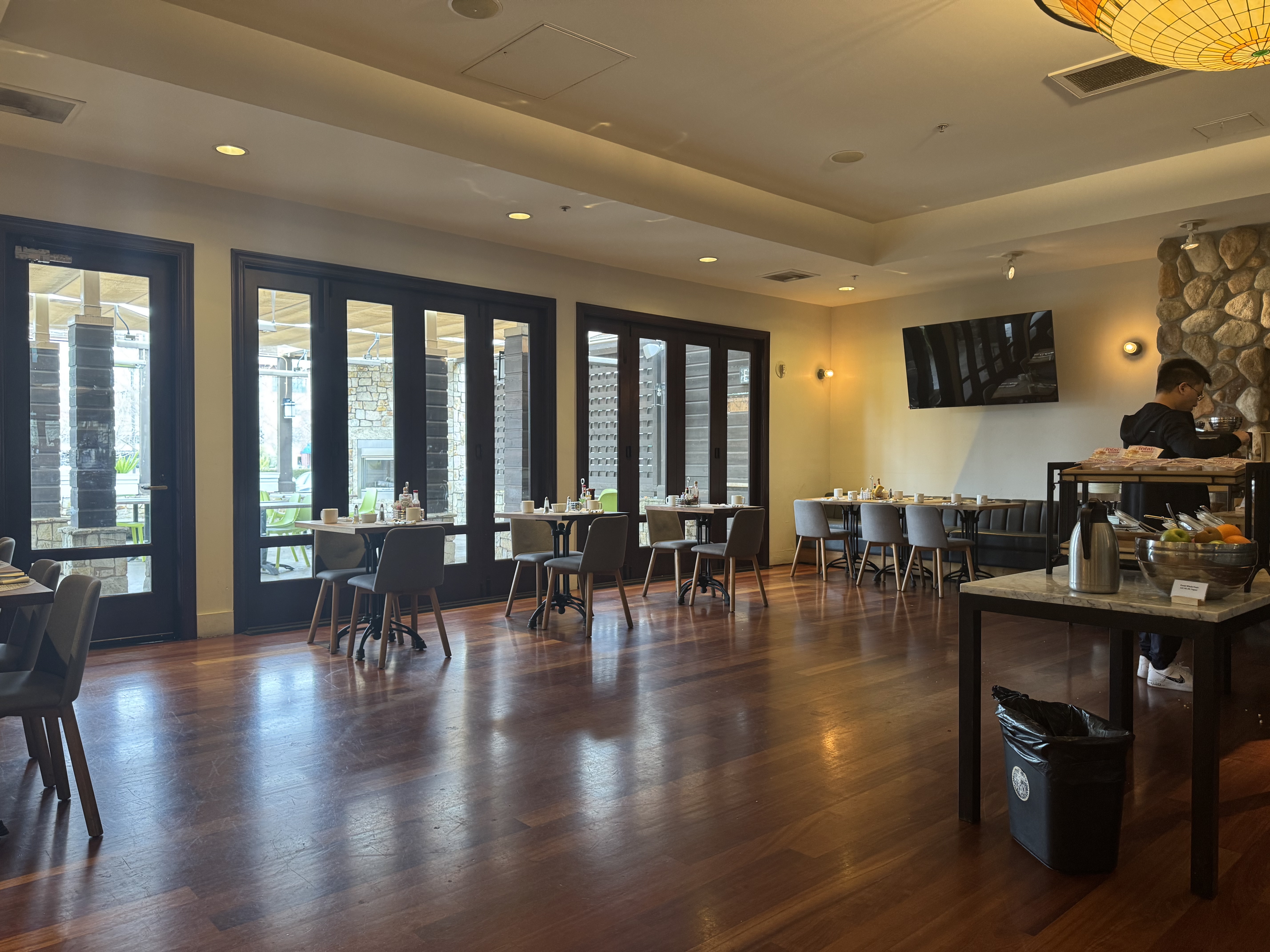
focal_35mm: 24
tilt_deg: -1.0
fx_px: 881
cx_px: 635
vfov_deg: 56.8
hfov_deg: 71.6
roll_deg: -0.4
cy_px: 476
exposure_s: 1/60
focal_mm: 6.76
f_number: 1.78
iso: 250
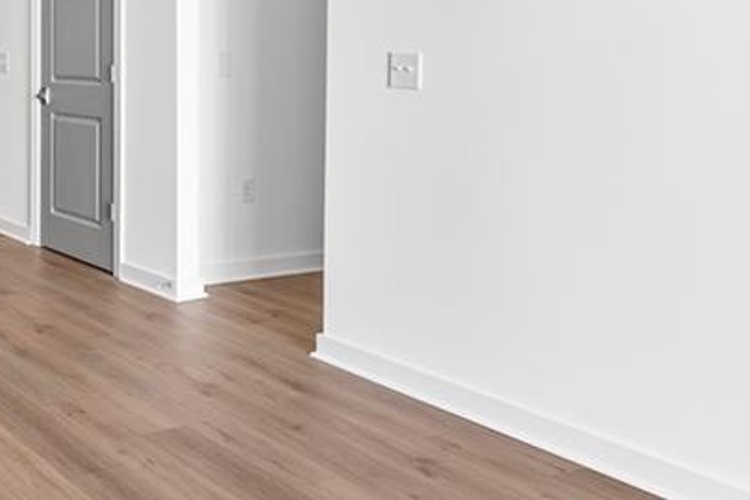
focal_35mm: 43
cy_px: 66
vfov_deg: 30.1
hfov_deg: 38.6
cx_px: -50
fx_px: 896
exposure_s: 1/8
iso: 250
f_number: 8
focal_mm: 17
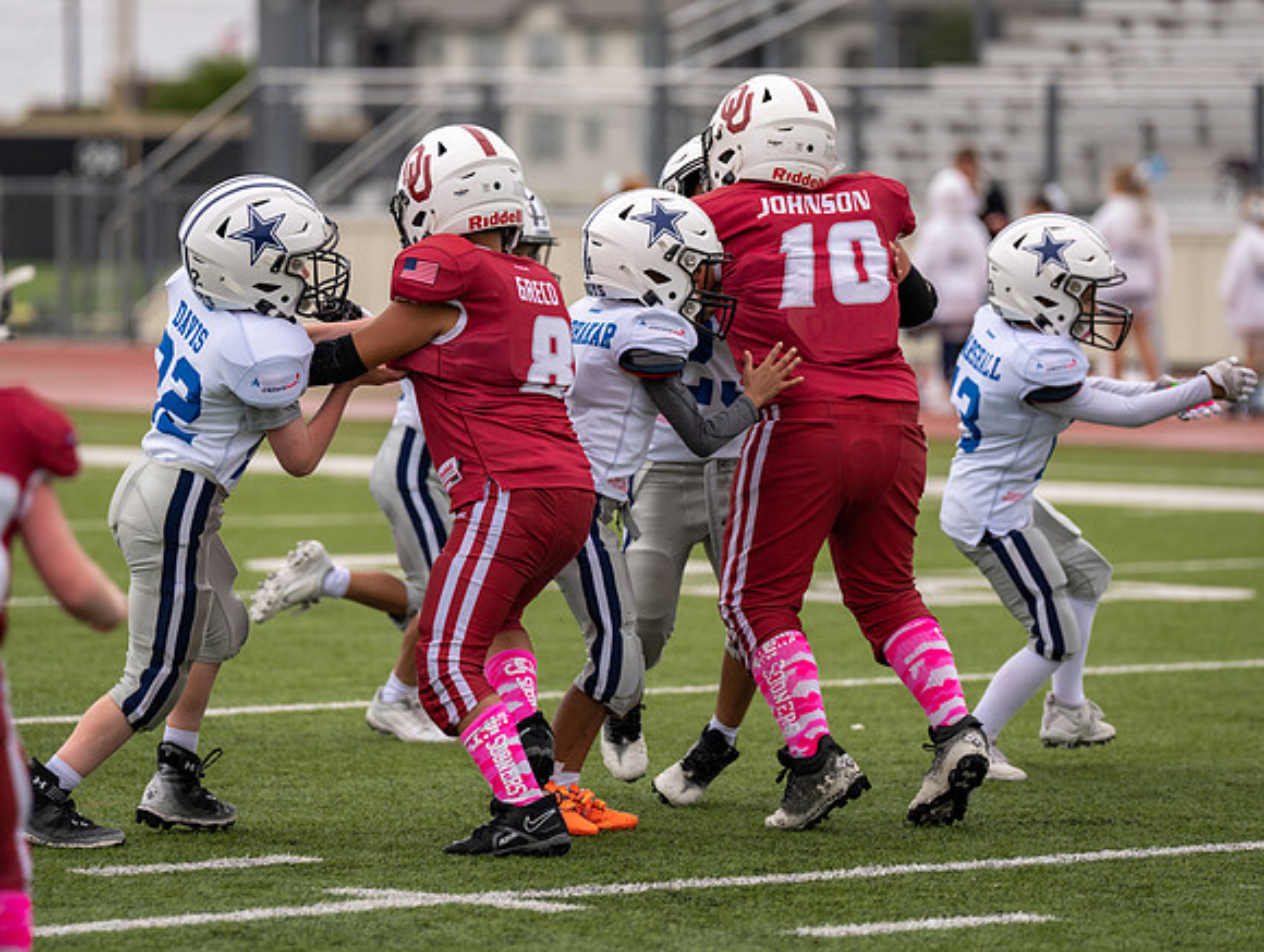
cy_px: 403
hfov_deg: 7.9
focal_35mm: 251
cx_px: 624
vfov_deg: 5.9
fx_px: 9167
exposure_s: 1/1250
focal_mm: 200
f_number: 3.5
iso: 250
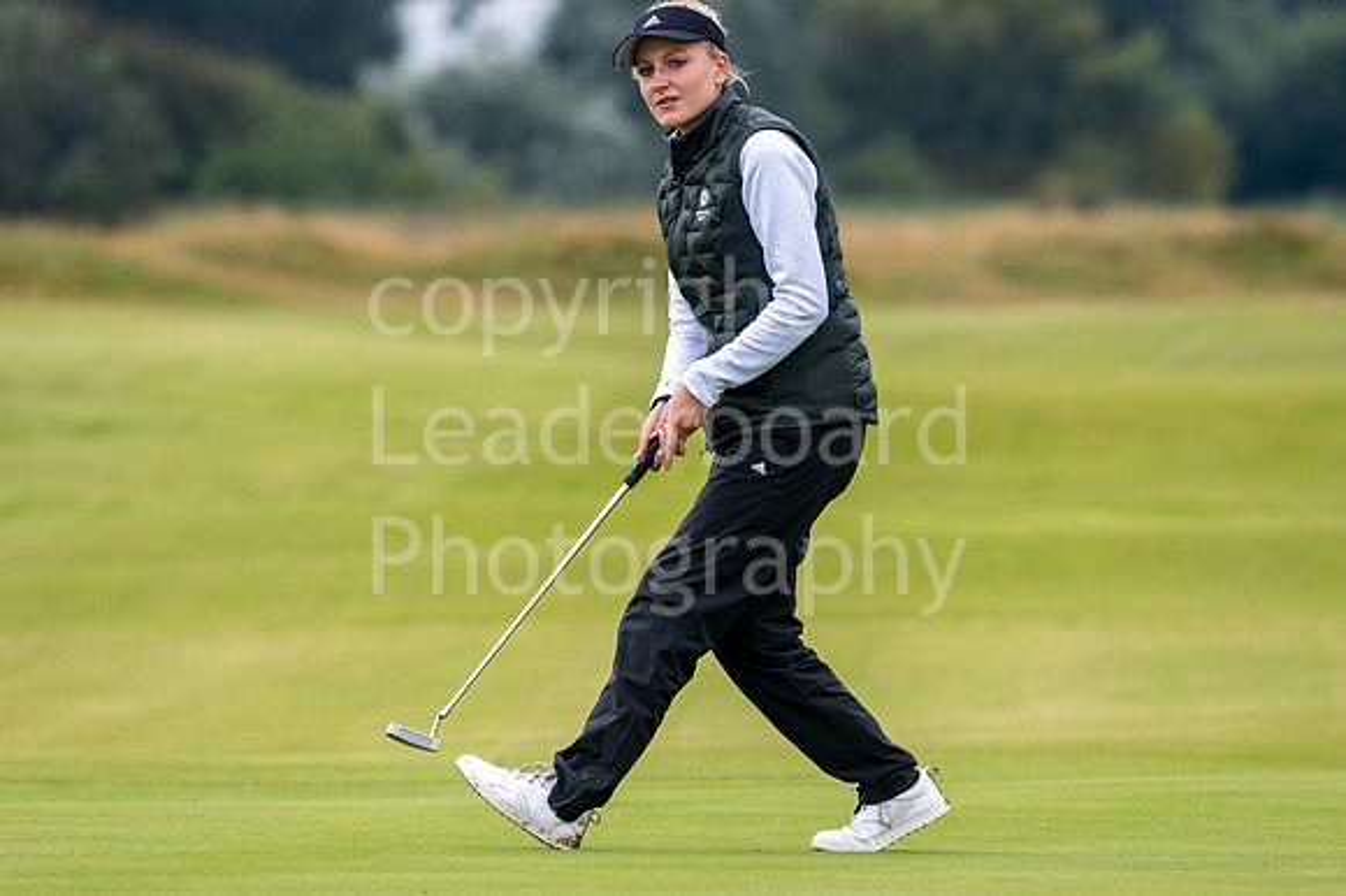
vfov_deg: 3.1
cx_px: 673
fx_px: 16815
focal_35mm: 450
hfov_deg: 4.6
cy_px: 448
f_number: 5
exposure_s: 1/1250
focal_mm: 300
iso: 200
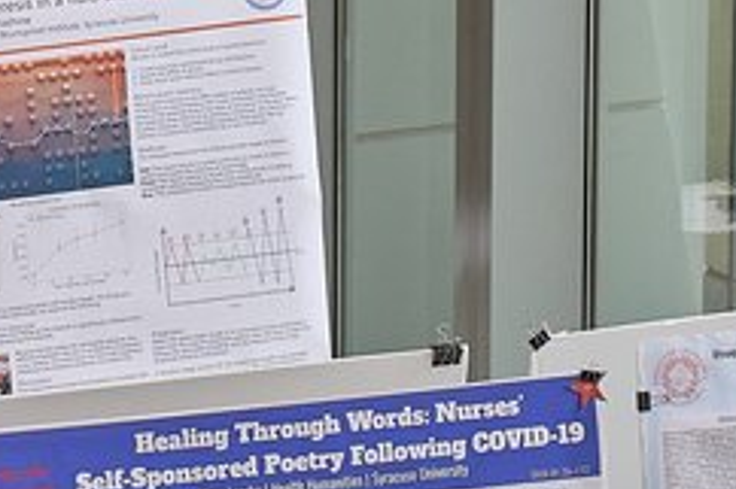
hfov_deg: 4.4
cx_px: -143
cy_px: 849
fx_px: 9500
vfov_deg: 2.9
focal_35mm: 465
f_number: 3.5
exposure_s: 1/250
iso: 800
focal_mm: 88
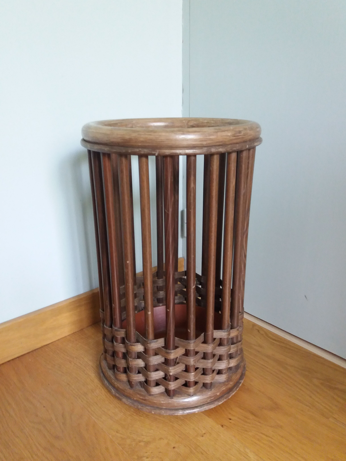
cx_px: 173
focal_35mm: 28
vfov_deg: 63.4
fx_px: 373
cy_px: 230
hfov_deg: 49.7
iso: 250
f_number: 1.9
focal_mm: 3.7
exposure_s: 1/17
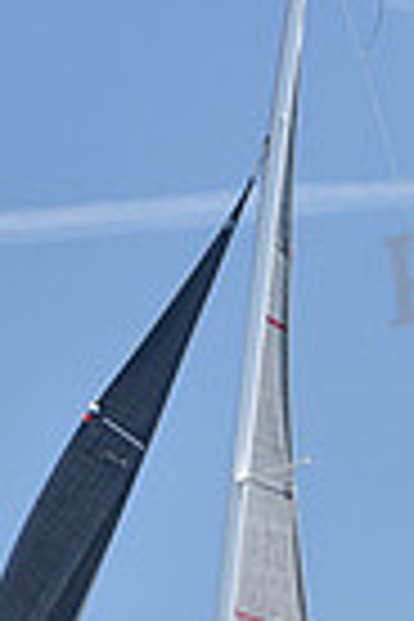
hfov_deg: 3.6
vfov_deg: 5.3
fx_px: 6675
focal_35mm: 387
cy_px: 508
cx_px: 151
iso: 320
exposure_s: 1/800
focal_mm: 92
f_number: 4.5
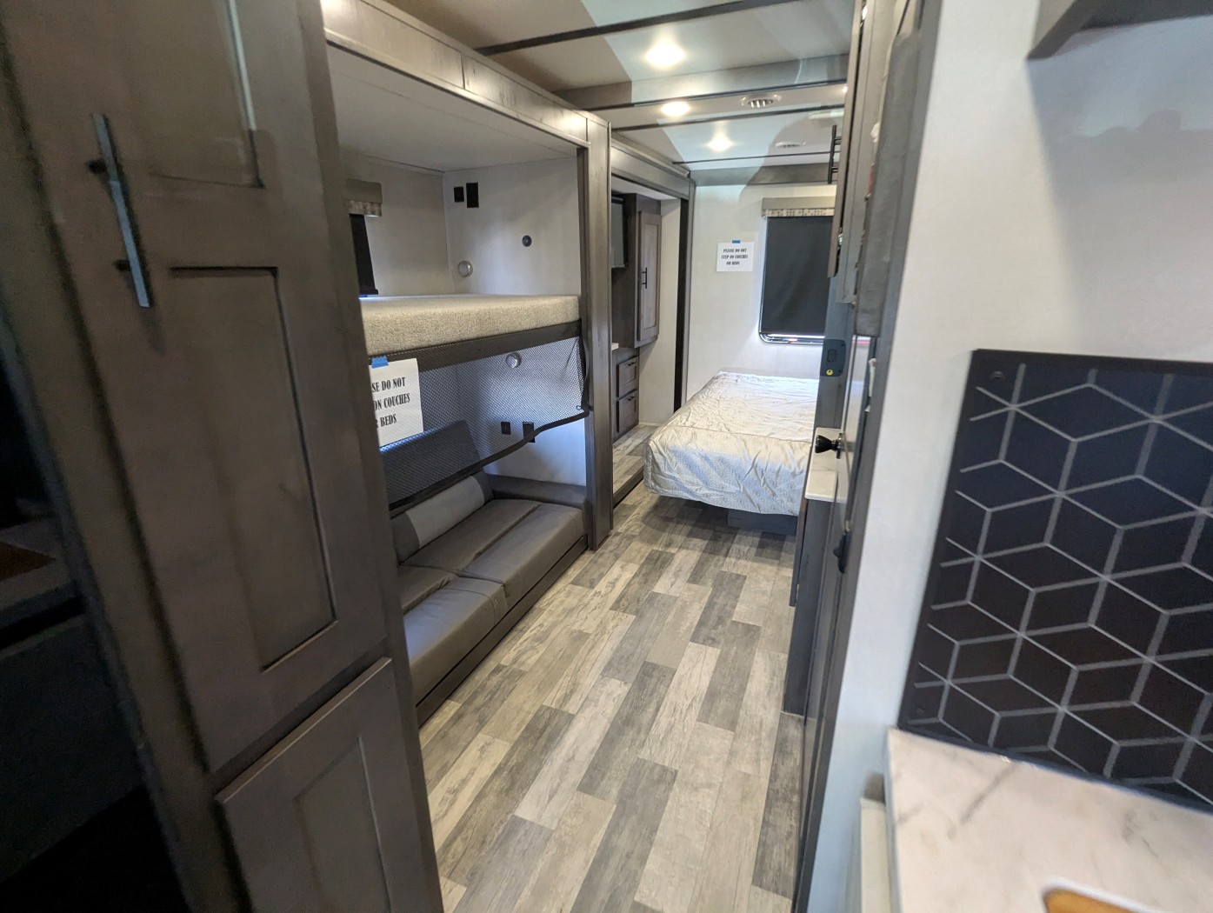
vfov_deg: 78.2
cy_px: 456
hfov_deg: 94.4
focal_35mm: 16
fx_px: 561
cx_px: 606
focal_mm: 2.35
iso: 350
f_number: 2.2
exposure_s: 1/39.7
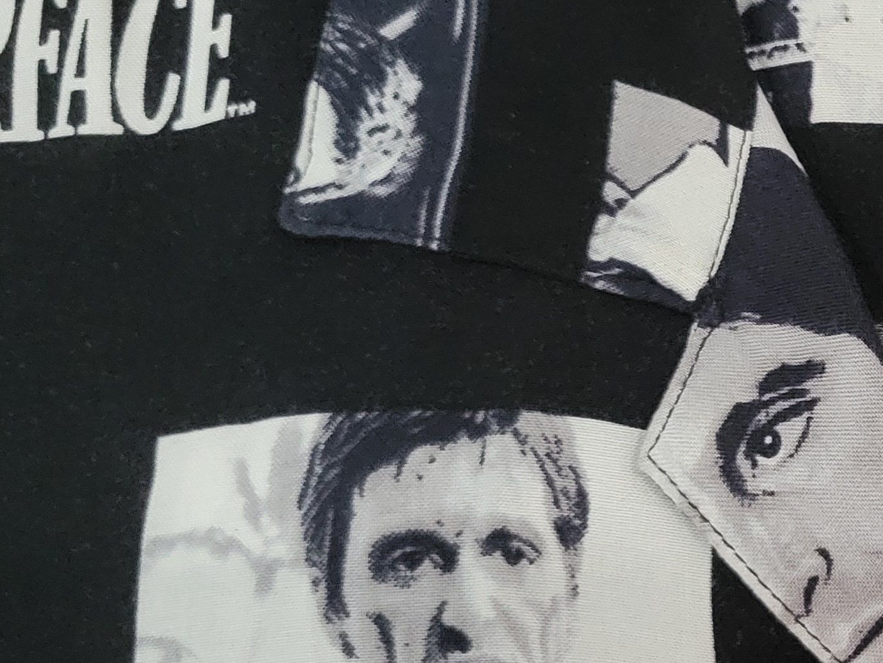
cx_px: 1057
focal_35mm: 76
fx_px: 1939
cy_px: 331
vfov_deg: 19.4
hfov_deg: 23.5
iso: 1000
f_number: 1.8
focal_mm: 5.4
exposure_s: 1/25
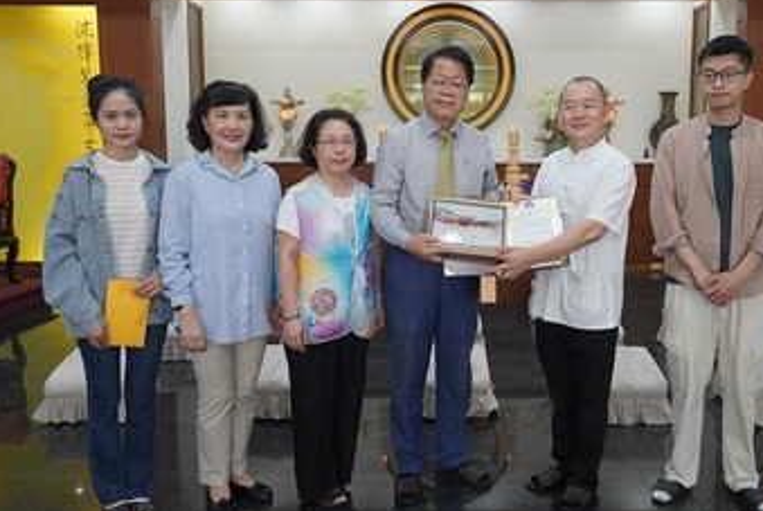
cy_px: 231
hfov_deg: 56.1
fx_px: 713
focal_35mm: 34
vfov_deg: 39.4
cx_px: 441
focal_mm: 19
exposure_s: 1/160
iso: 1000
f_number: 4
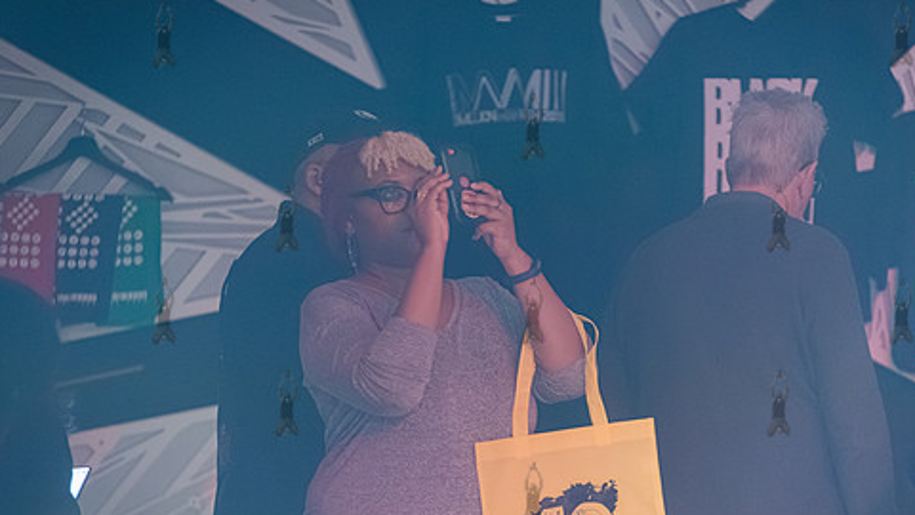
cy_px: 310
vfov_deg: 5.2
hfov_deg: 9.2
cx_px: 532
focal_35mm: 234
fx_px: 5677
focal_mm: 185
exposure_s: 1/160
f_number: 2.8
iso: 8000
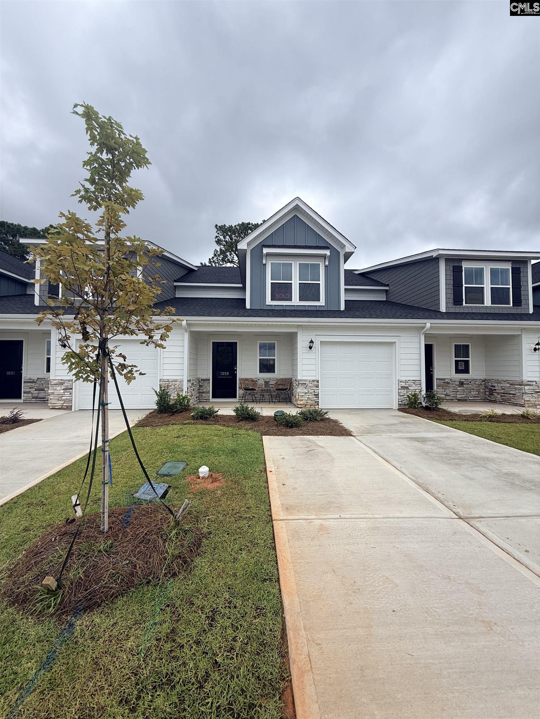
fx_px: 291
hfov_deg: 85.7
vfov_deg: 102.1
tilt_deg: +2.3
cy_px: 360
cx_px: 270
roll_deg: -1.3
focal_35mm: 14
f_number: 2.2
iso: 50
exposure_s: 1/1399
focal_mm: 2.22
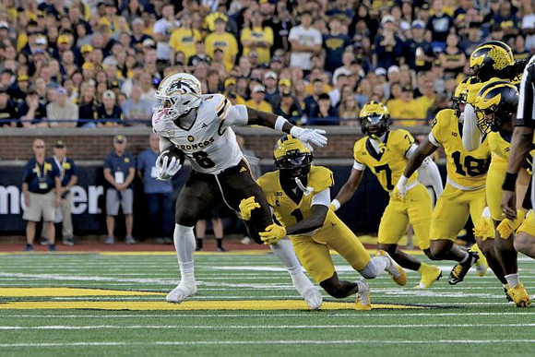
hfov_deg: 5.3
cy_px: 178
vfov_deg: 3.5
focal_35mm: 390
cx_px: 268
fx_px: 5797
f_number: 5.6
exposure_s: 1/1000
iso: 3200
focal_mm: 260
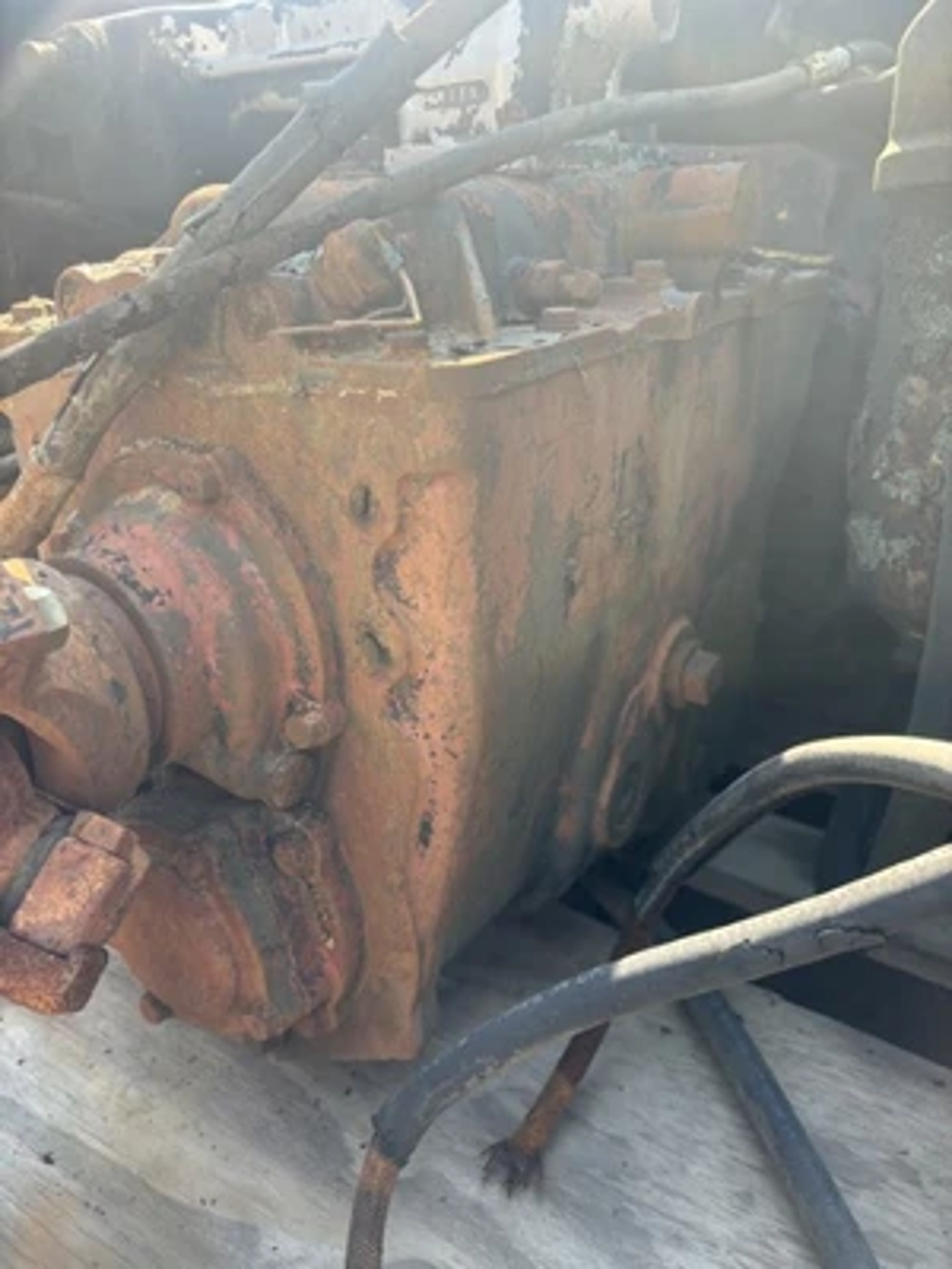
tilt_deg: -21.9
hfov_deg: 53.1
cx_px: 476
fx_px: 953
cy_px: 634
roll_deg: +3.5
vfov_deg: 67.3
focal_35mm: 26
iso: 40
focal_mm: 5.96
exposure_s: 1/251
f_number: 1.6
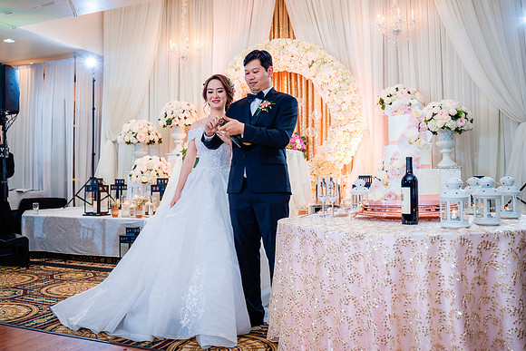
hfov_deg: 54.9
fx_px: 504
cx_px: 232
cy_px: 167
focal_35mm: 35
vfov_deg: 38.4
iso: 800
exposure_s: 1/160
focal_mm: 30
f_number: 3.5
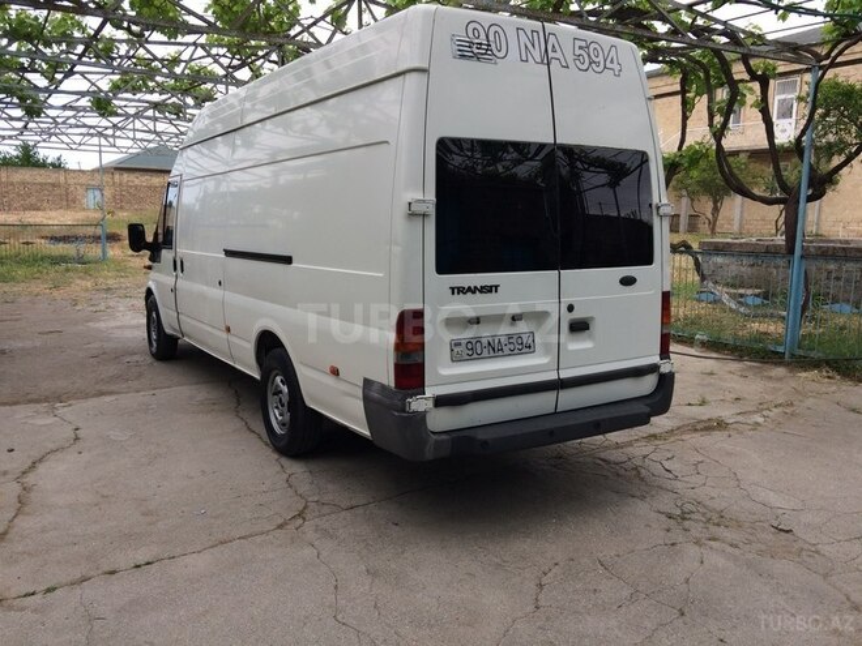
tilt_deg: -8.4
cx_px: 431
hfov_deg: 61.7
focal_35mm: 29
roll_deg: -0.5
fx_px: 722
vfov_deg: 48.2
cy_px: 323
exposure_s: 1/672
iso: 32
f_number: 2.2
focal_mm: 4.15
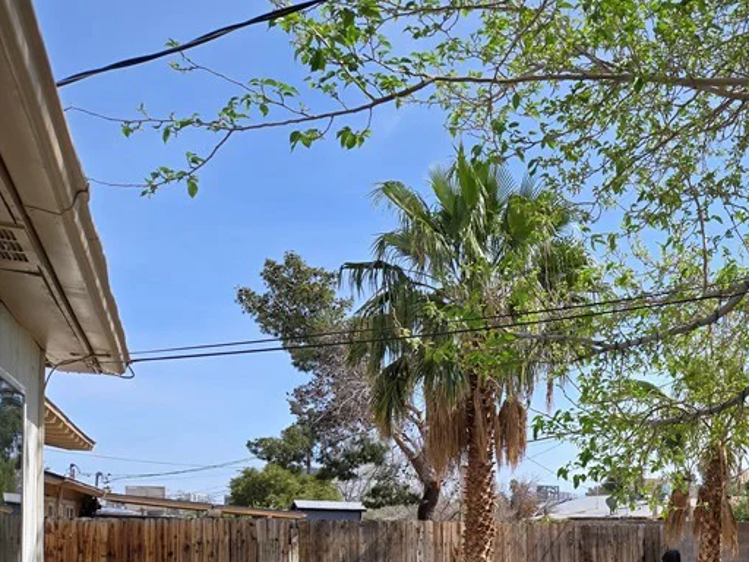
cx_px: 733
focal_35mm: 46
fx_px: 995
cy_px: 530
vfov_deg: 29.9
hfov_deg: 37.3
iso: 50
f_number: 1.8
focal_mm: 5.4
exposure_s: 1/2921
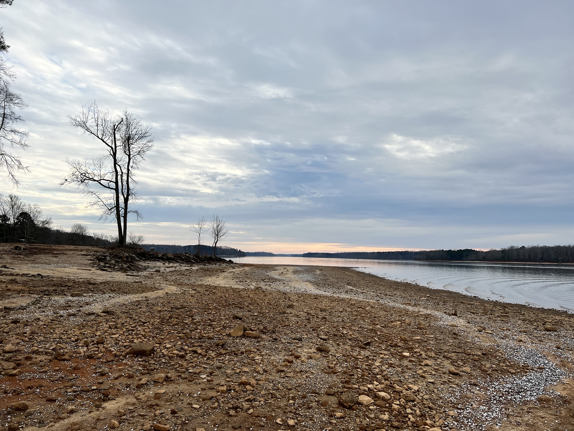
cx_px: 287
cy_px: 216
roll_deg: -1.3
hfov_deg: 67.3
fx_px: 431
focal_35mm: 26
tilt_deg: +4.9
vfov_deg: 53.1
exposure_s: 1/2299
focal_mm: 5.7
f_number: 1.5
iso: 50
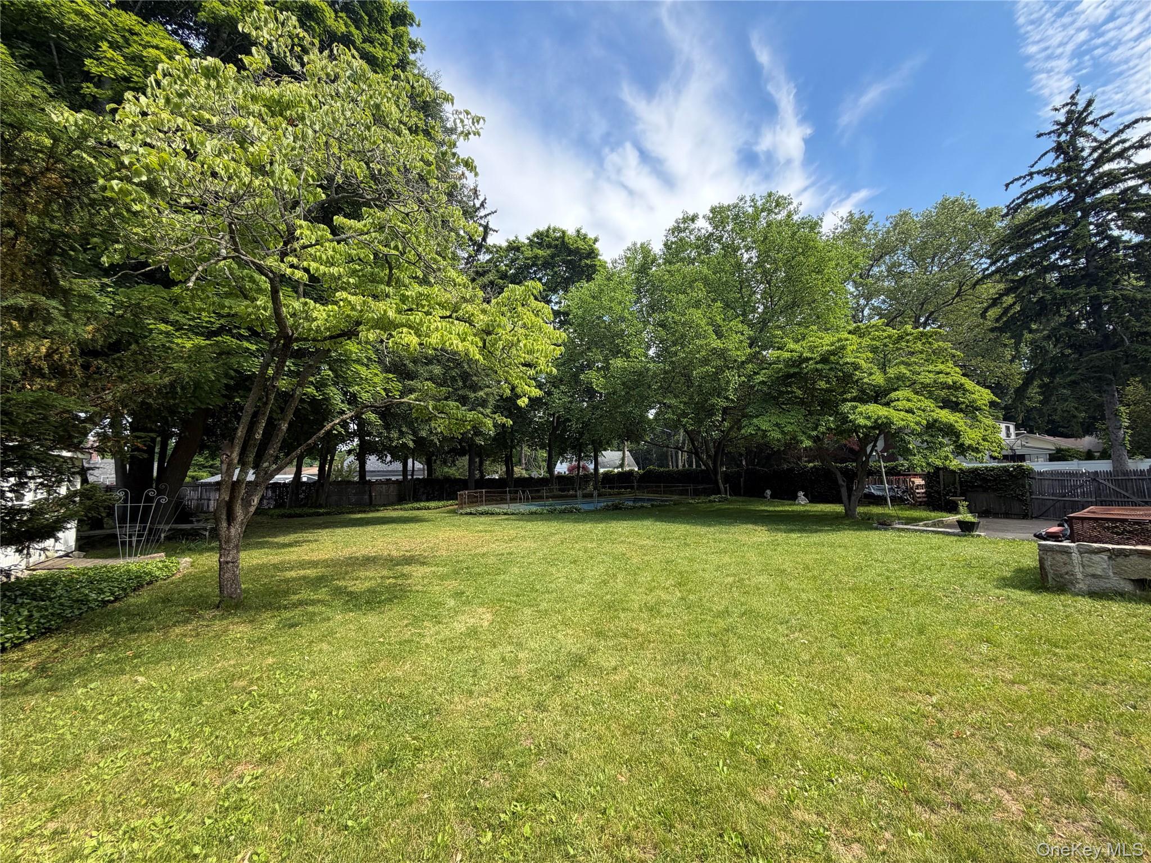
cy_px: 432
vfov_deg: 85.7
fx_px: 466
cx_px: 576
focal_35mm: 14
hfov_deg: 102.1
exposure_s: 1/502
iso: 50
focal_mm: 2.22
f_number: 2.2
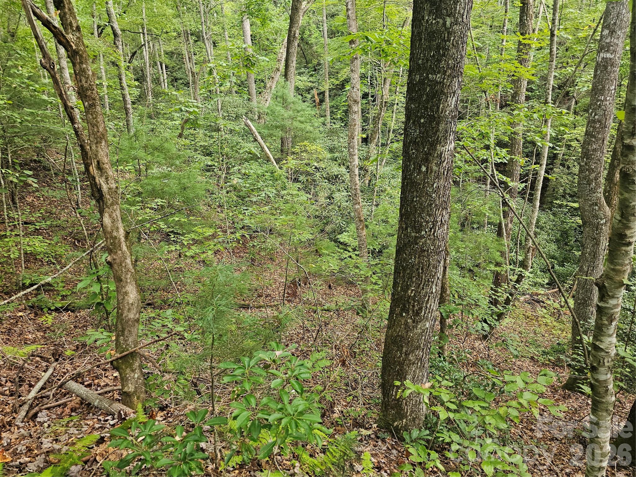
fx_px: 423
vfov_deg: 58.9
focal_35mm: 23
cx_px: 318
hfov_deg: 73.9
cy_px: 238
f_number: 1.7
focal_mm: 6.3
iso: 250
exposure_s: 1/180
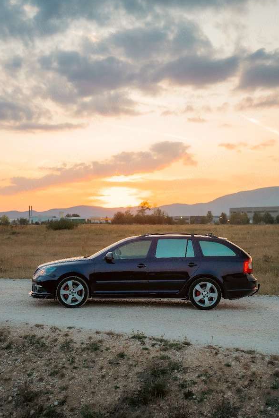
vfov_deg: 32.9
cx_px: 140
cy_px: 209
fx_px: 709
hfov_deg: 22.3
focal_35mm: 61
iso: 1000
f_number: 2.8
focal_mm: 60
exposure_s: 1/250
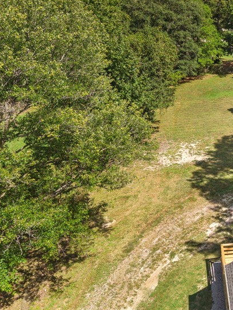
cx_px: 247
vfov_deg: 41.7
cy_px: 111
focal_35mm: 45
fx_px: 404
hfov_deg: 29.5
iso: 100
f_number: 1.8
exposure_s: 1/640
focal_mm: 8.67
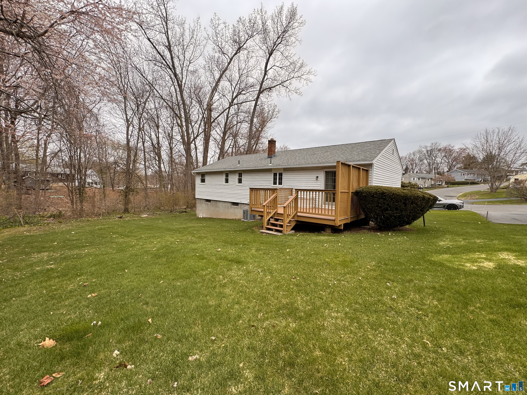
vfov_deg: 85.7
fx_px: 213
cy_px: 198
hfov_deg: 102.1
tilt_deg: -3.8
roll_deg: -1.4
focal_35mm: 14
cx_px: 264
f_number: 2.2
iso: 40
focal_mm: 2.22
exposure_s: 1/741
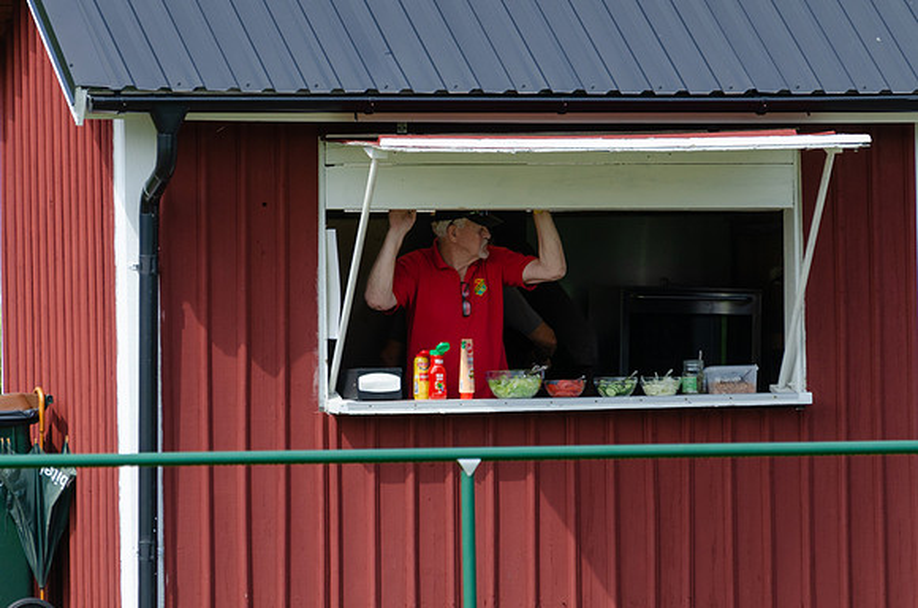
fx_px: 12744
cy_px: 304
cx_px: 459
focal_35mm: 501
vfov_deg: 2.7
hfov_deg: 4.1
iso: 320
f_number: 5.6
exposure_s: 1/800
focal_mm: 300
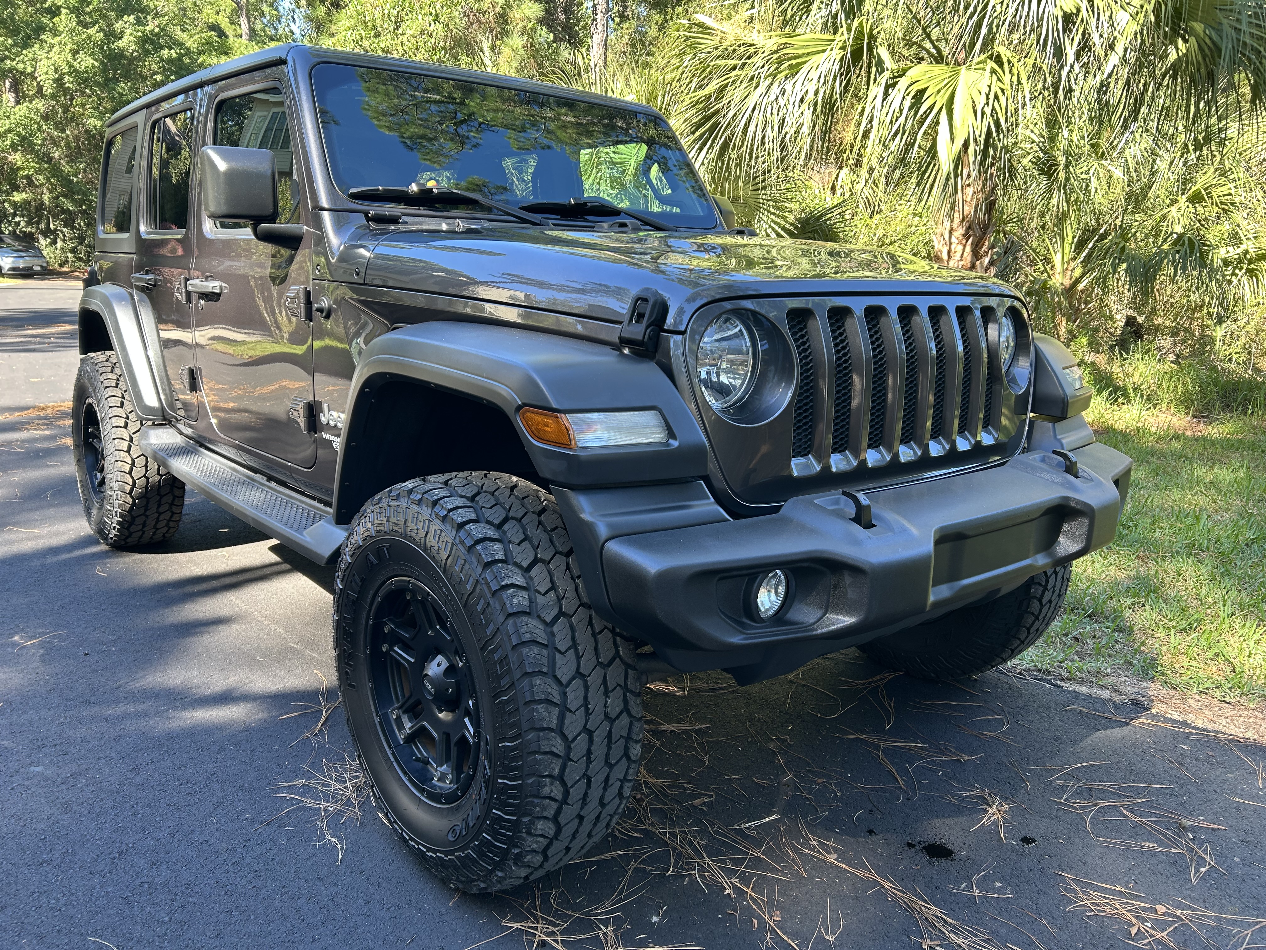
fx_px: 951
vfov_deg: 53.1
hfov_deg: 67.3
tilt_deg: -15.3
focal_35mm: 26
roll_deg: -3.6
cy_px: 475
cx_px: 633
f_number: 1.5
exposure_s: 1/153
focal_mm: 5.7
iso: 40
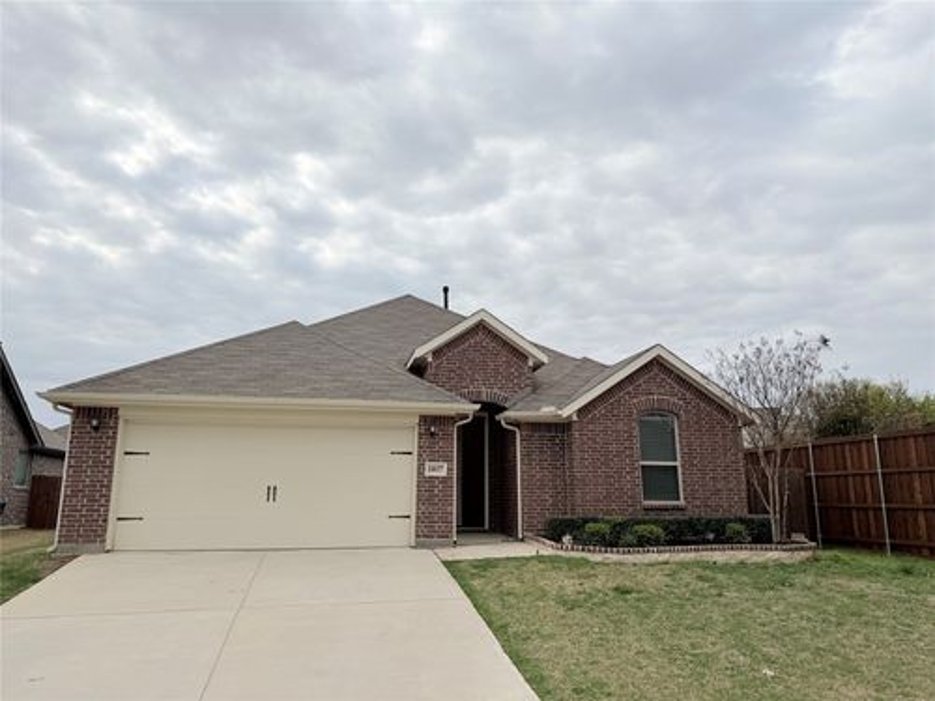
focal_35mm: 24
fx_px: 648
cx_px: 468
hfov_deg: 71.6
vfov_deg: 56.8
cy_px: 350
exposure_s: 1/8130
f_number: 1.78
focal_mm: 6.76
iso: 80
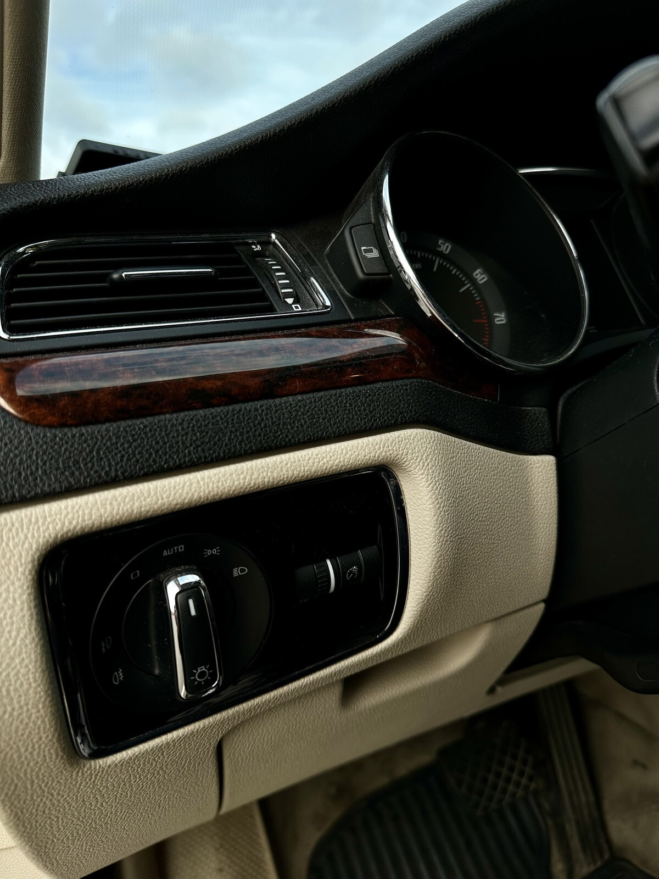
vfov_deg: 71.6
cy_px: 440
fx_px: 609
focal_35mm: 24
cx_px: 330
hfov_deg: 56.8
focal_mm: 6.86
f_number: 1.78
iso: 80
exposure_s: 1/1050
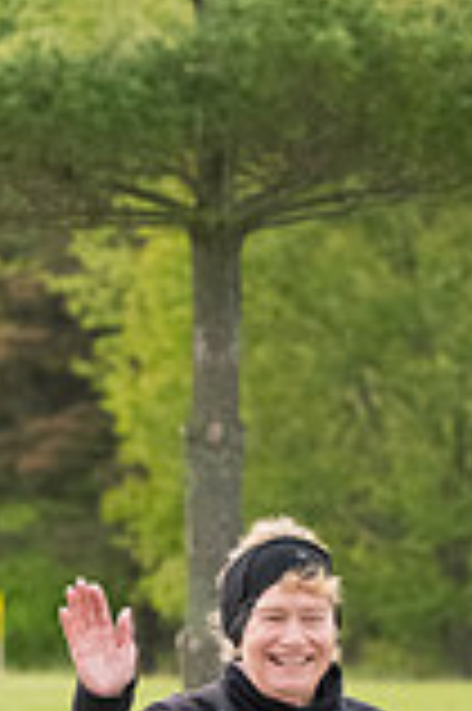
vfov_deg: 3.0
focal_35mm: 684
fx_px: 13481
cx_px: 299
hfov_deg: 2.0
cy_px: 976
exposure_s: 1/1600
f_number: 7.1
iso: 4000
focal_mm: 160
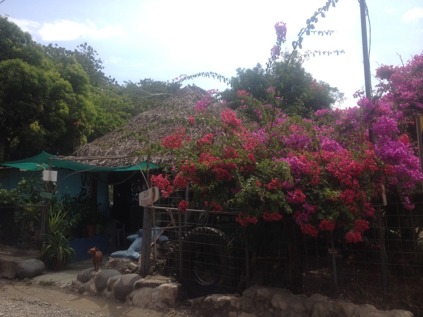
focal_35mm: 35
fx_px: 428
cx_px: 212
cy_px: 158
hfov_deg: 52.6
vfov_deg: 40.7
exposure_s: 1/1842
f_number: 2.4
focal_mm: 4.28
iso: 50
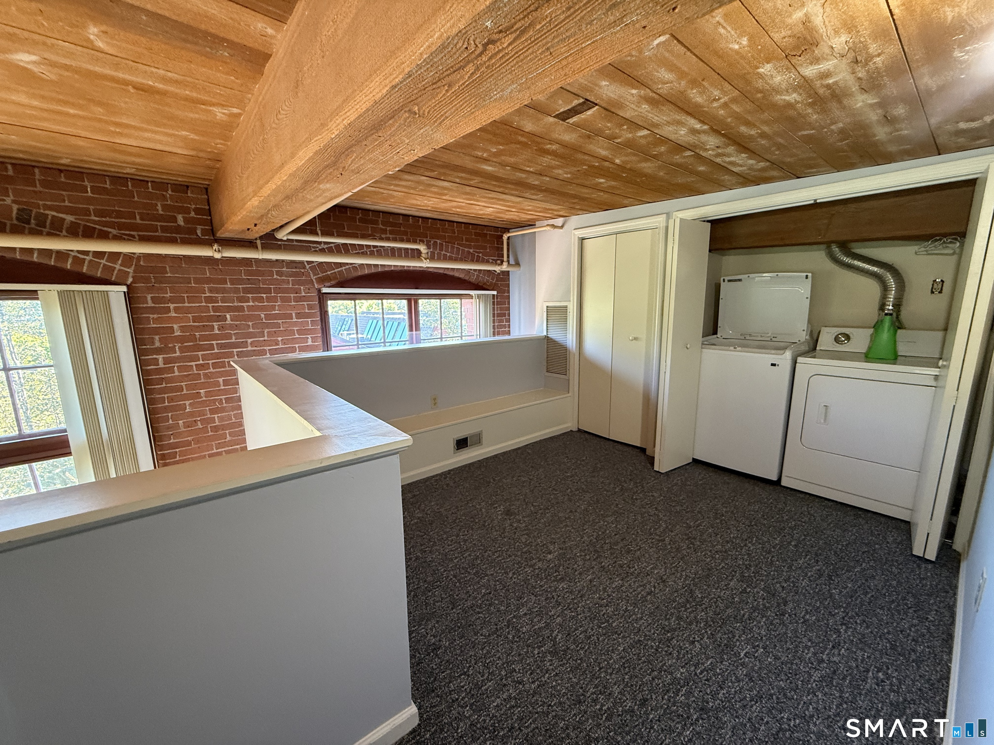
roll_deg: +1.5
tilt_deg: -9.7
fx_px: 402
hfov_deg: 102.1
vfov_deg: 85.7
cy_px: 372
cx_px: 497
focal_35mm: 14
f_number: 2.2
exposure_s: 1/60
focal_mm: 2.22
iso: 400
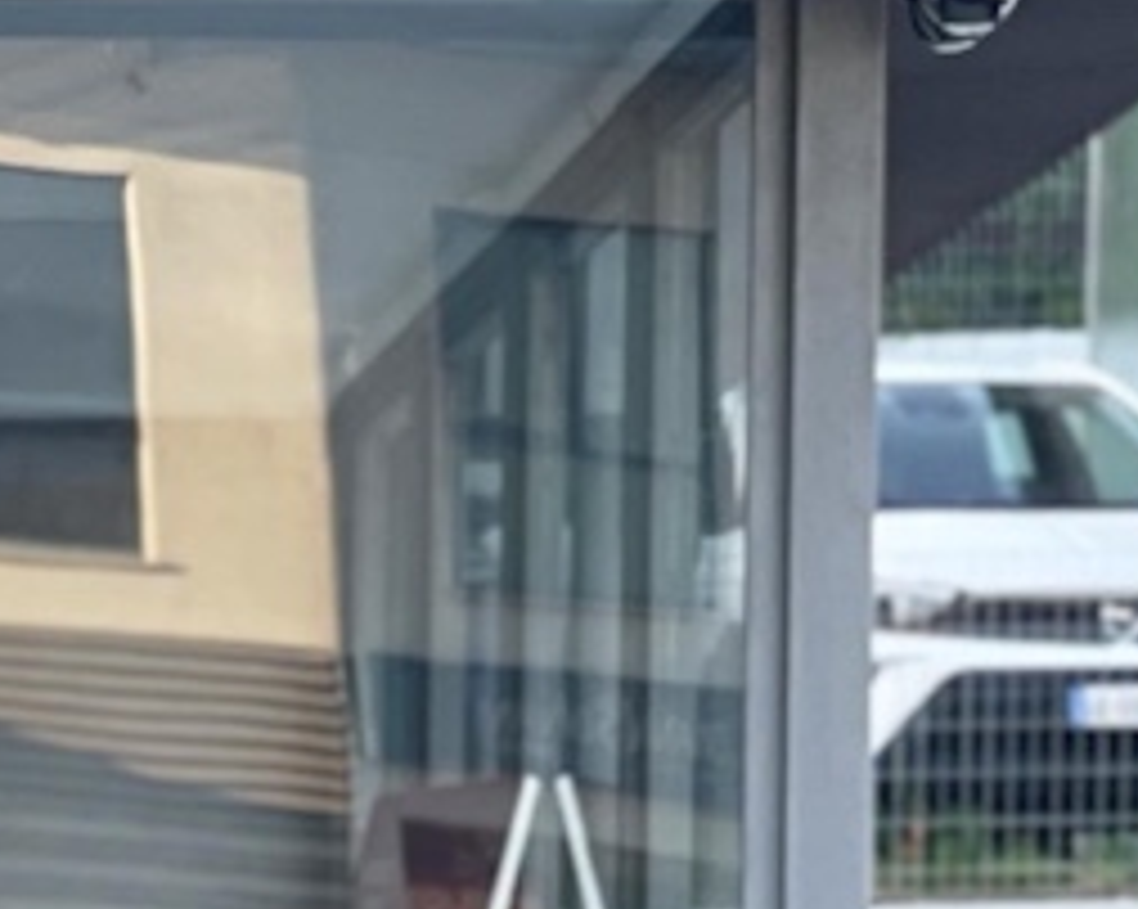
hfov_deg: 6.1
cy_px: 1991
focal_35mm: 308
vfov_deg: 4.9
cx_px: -1028
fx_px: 10366
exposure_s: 1/121
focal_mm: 7.5
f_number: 2.2
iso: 50
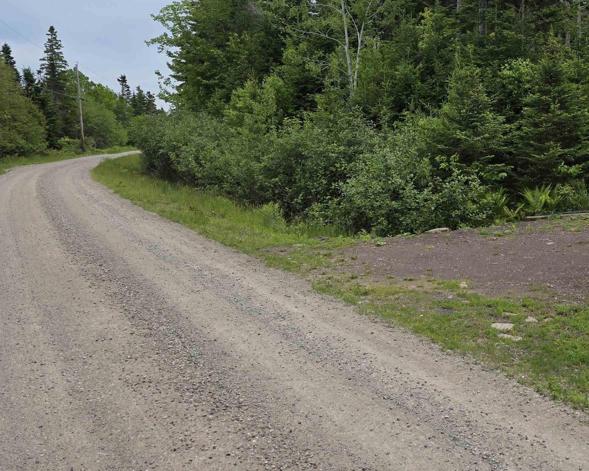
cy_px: 213
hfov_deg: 45.6
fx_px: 680
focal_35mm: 39
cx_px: 421
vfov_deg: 38.2
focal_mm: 6.3
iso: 80
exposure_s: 1/6809
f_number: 1.7
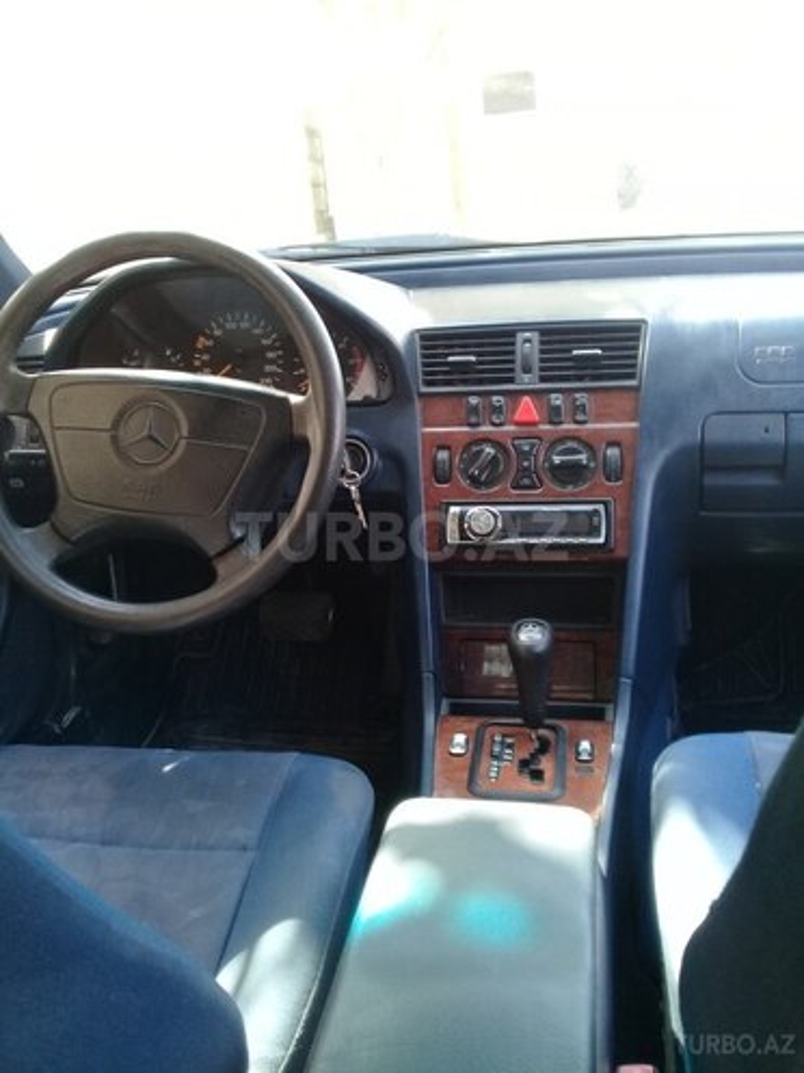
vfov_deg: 58.4
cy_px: 536
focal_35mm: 31
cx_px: 402
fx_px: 960
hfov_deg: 45.4
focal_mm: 3.3
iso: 64
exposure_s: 1/33
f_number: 2.2
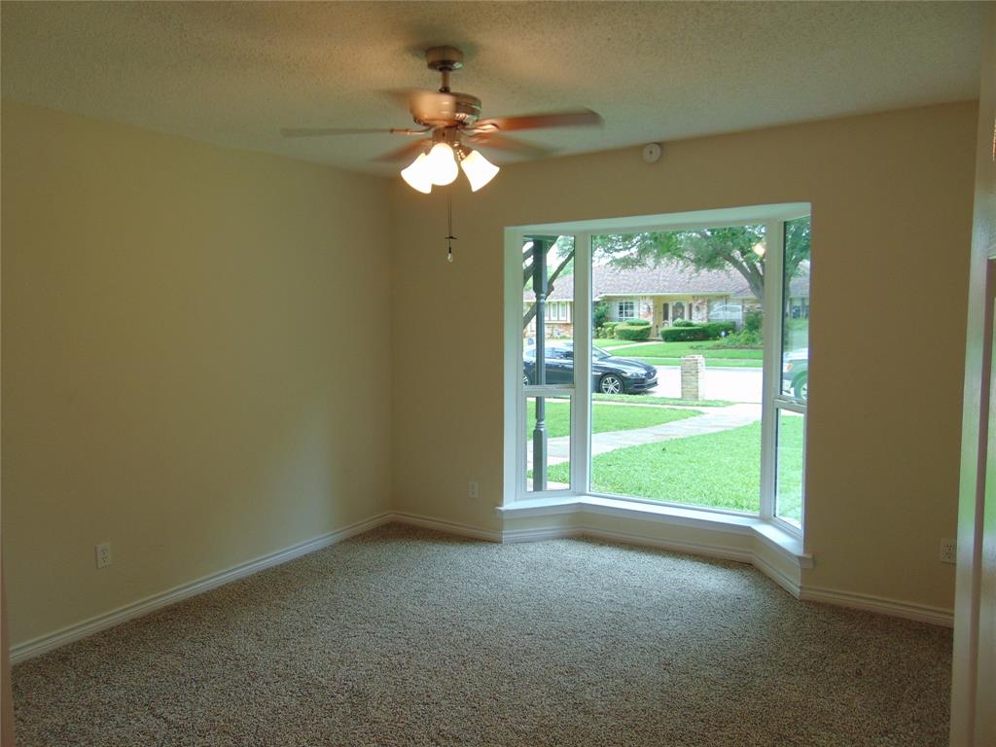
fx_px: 719
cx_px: 498
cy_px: 374
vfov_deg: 54.9
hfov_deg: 69.4
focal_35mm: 25
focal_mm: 4.5
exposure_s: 1/60
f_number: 3
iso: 80
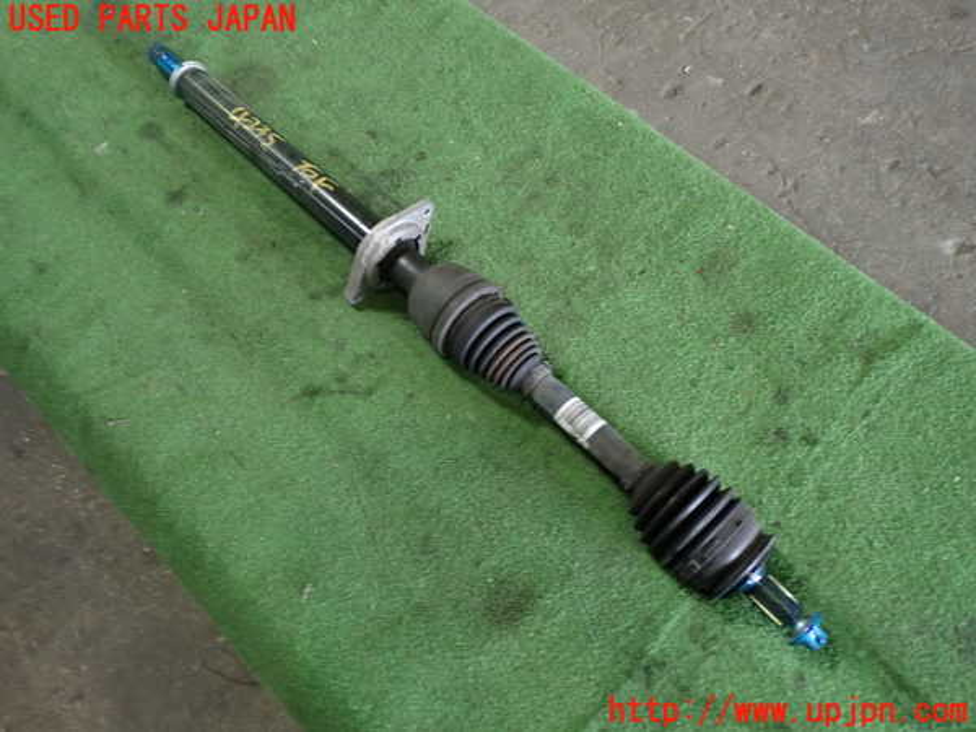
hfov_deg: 60.0
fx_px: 846
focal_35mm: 30
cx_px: 488
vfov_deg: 46.8
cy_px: 366
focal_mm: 5.4
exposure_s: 1/30
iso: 200
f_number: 2.3
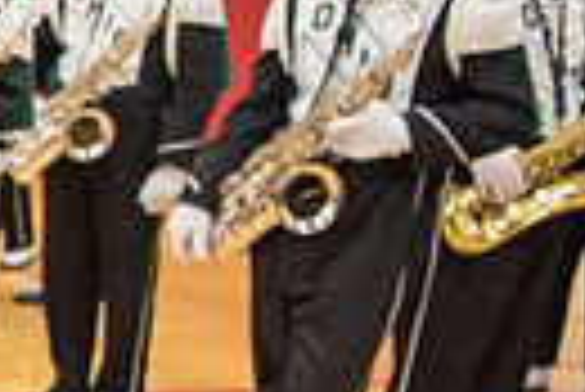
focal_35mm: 107
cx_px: -590
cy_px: 273
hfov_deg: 15.3
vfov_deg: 12.8
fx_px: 1741
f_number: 3.2
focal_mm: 24
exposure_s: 1/320
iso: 2000
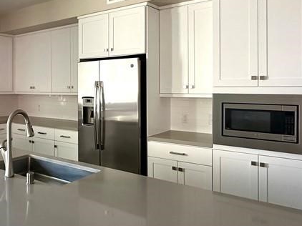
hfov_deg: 51.9
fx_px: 296
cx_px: 80
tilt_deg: +0.1
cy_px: 88
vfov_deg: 41.5
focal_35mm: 34
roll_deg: -0.4
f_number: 2.2
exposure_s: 1/99
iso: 250
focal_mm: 2.22
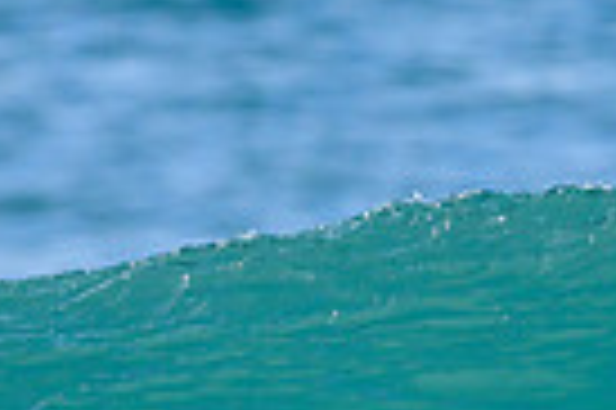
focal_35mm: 4672
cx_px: 631
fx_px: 79847
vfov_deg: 0.3
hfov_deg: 0.4
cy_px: 637
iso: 250
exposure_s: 1/2000
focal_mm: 800
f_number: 6.3
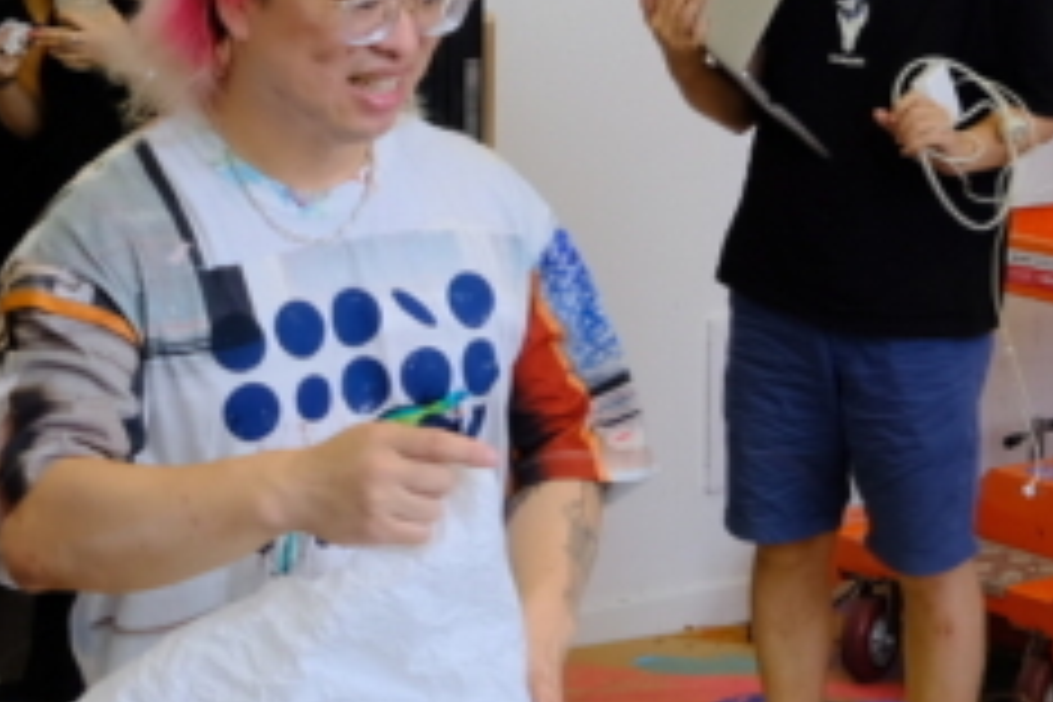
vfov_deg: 12.9
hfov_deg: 19.4
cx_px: 423
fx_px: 3071
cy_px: 70
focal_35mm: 105
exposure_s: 1/28
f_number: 4
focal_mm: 16
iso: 160
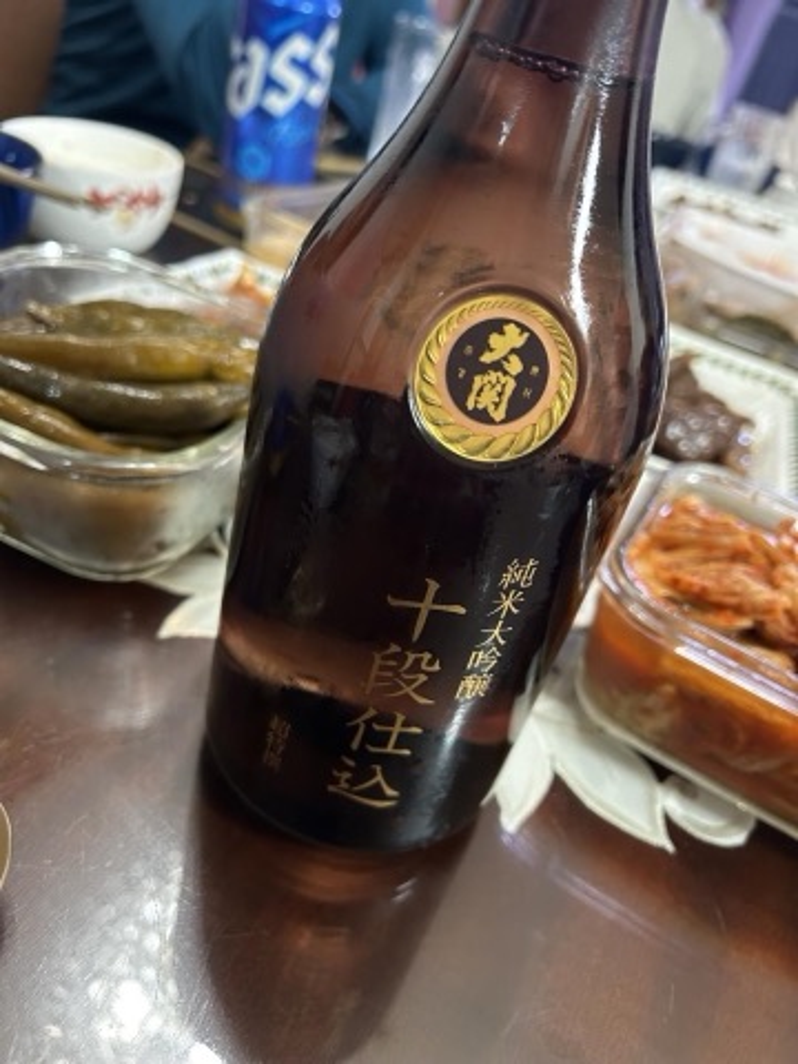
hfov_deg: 53.1
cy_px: 532
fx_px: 799
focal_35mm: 26
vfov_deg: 67.3
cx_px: 399
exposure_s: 1/40
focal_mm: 5.7
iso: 500
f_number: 1.5
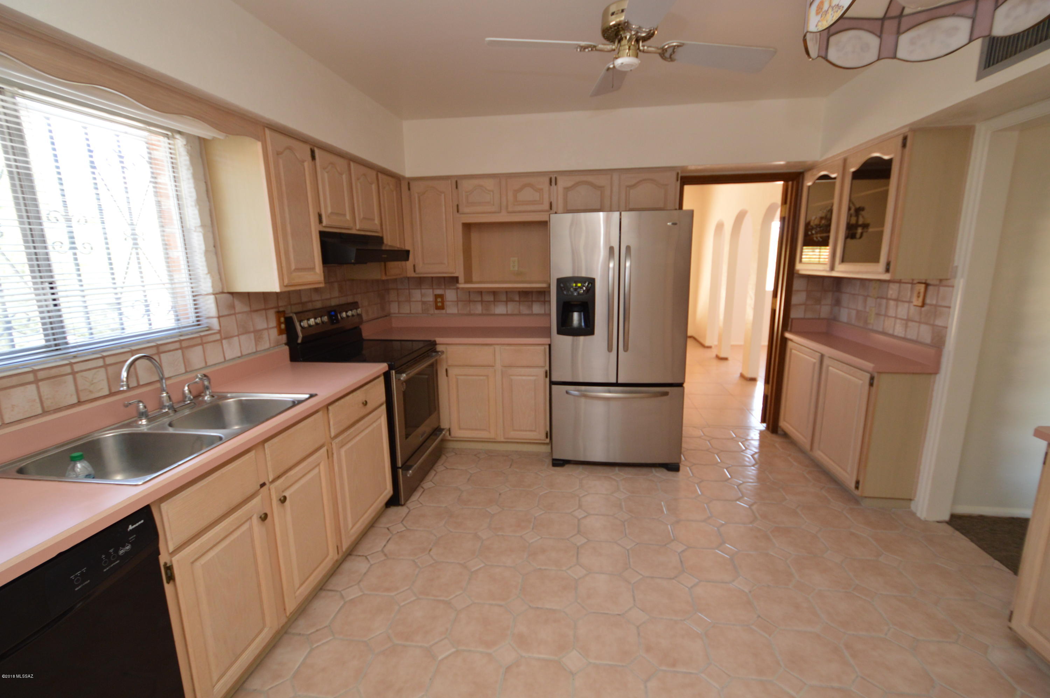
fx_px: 437
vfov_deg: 77.2
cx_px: 525
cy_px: 349
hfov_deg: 100.4
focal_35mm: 15
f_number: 3.5
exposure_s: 1/60
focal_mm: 10
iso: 640
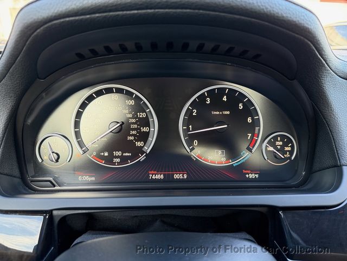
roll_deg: -0.8
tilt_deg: -20.2
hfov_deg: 71.6
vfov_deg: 56.8
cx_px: 174
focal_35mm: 24
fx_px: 241
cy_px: 130
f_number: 1.78
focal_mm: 6.76
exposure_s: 1/65
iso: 200
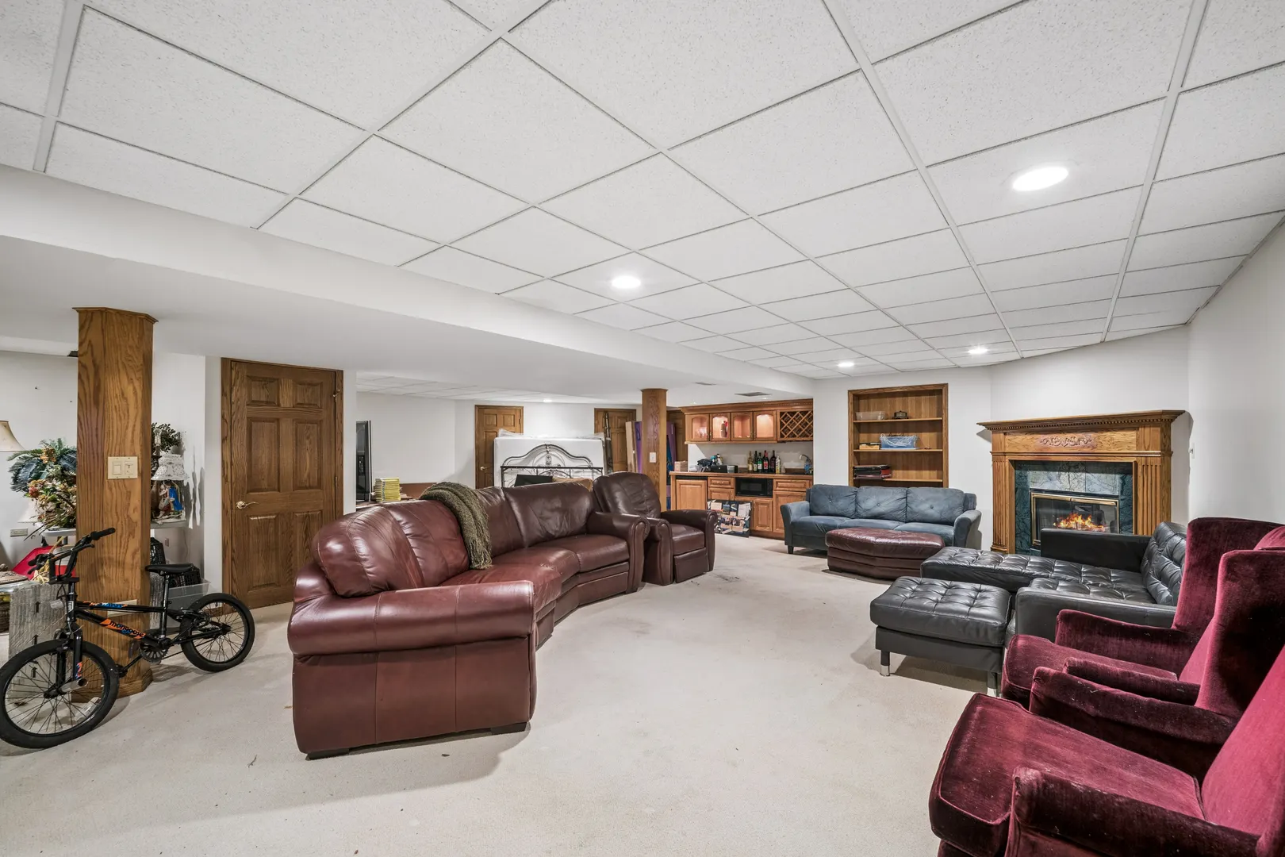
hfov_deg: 104.3
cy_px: 428
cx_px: 642
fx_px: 500
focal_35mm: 14
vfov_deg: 81.2
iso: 640
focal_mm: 14
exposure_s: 1/2
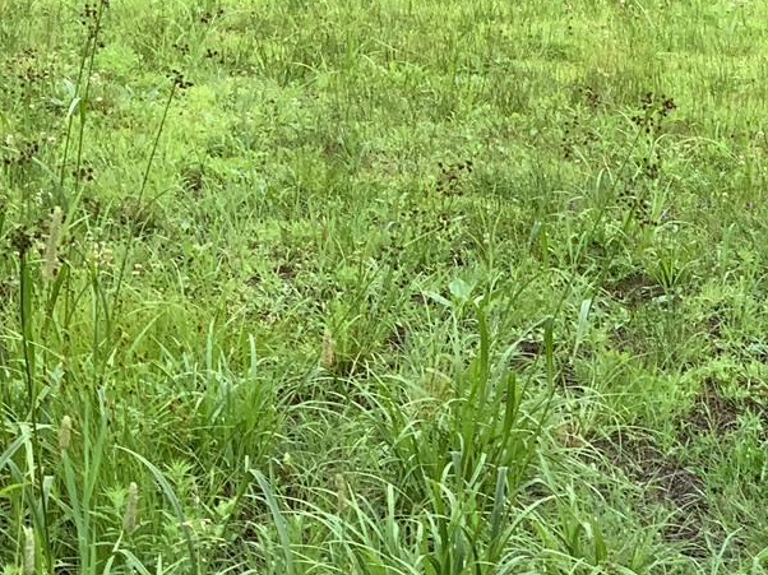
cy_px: -372
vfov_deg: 8.2
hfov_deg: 11.1
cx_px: 644
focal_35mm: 177
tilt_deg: -0.5
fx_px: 3925
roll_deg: -0.5
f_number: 2.4
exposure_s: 1/324
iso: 16
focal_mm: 6
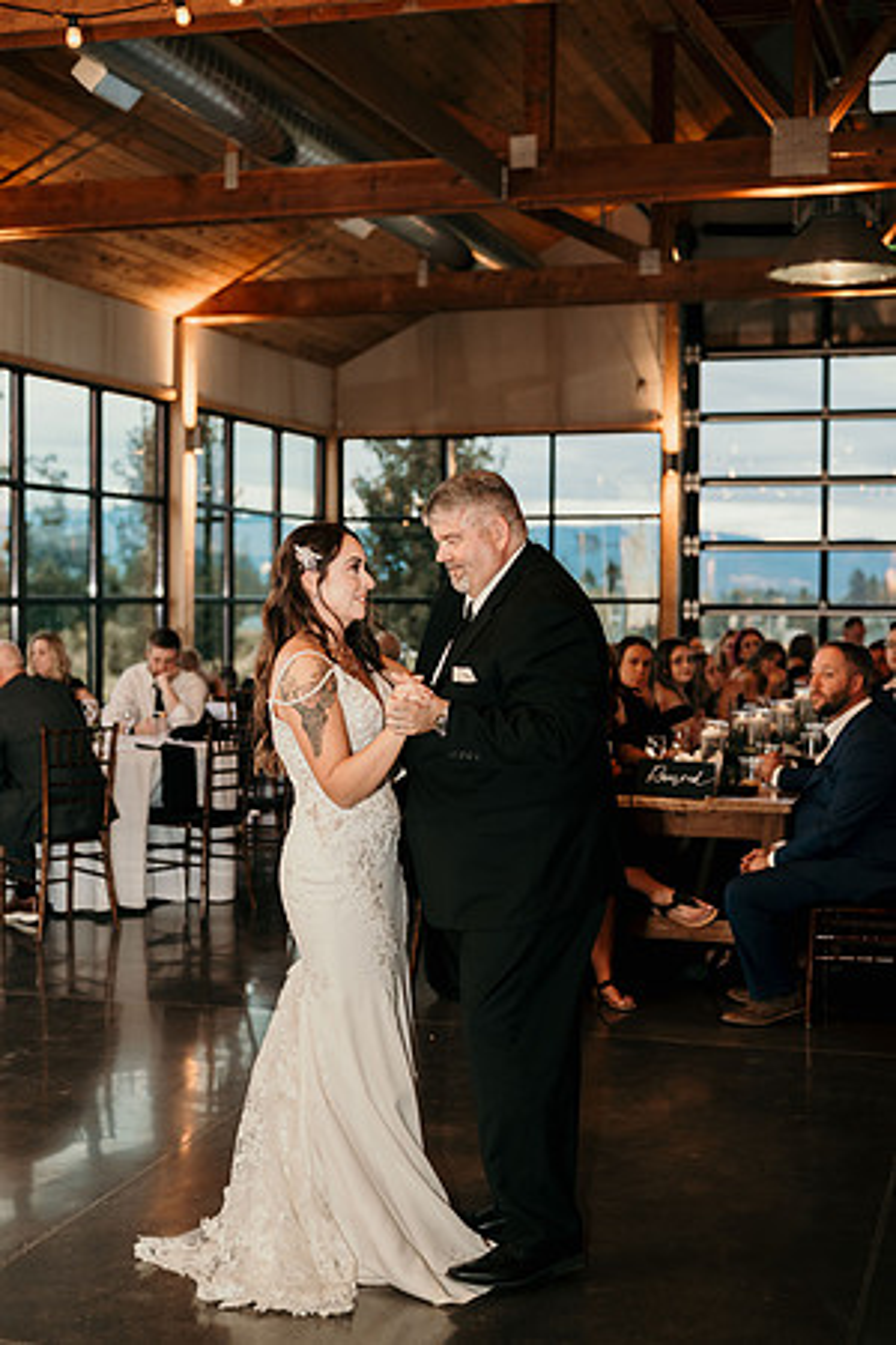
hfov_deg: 27.0
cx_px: 448
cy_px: 672
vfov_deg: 39.6
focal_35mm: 50
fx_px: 1867
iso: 500
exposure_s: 1/100
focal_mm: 50
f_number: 2.8
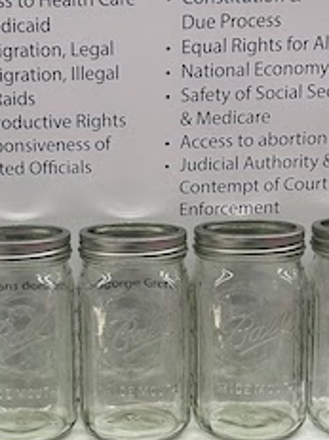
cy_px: 248
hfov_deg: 20.2
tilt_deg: -11.2
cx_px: 74
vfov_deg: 27.0
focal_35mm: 72
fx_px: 913
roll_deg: +0.1
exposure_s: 1/120
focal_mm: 5.7
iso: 100
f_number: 1.5
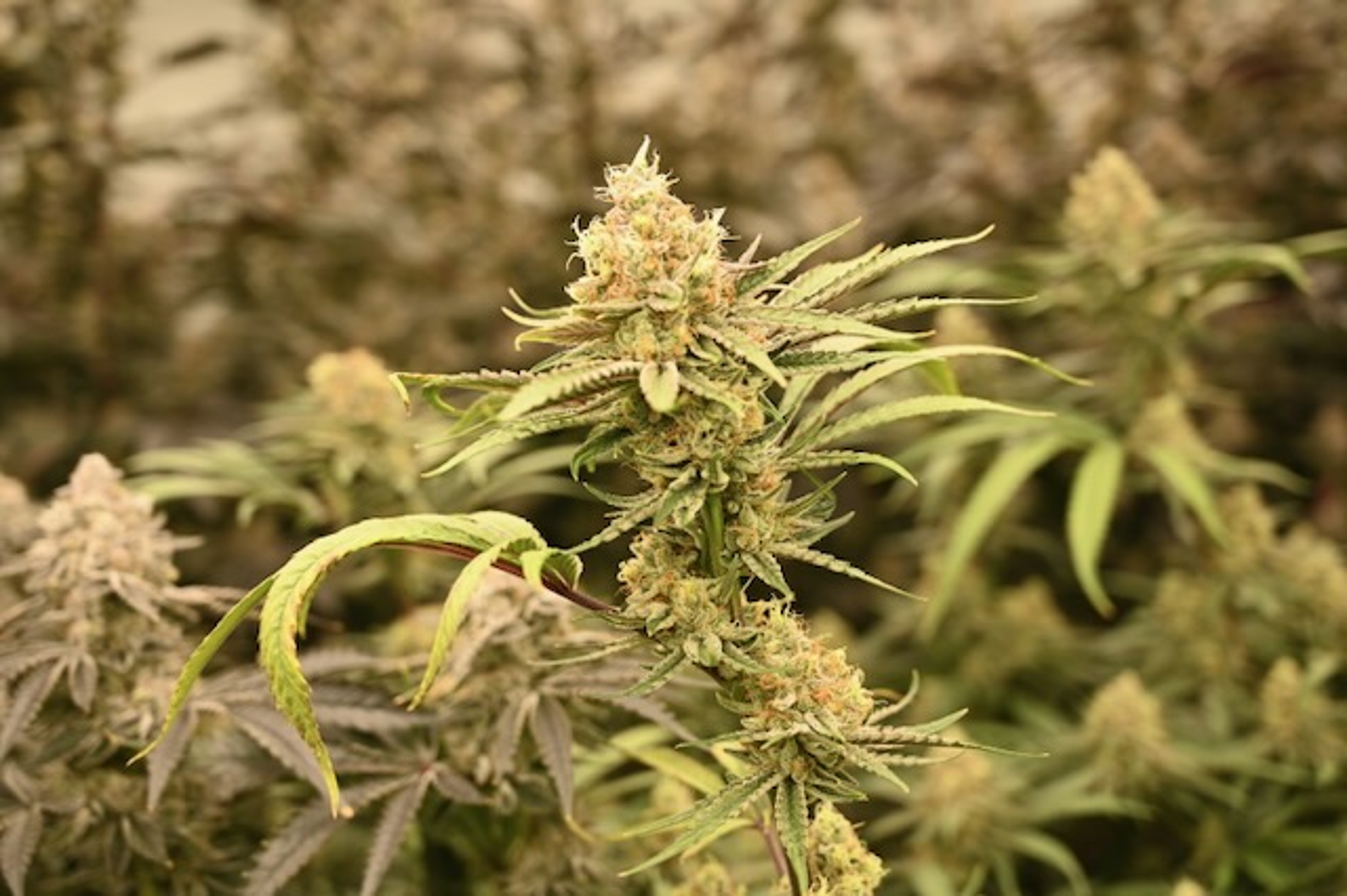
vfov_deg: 27.0
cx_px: 674
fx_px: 1870
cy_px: 448
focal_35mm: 50
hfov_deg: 39.6
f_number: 4
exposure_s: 1/400
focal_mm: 50
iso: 200
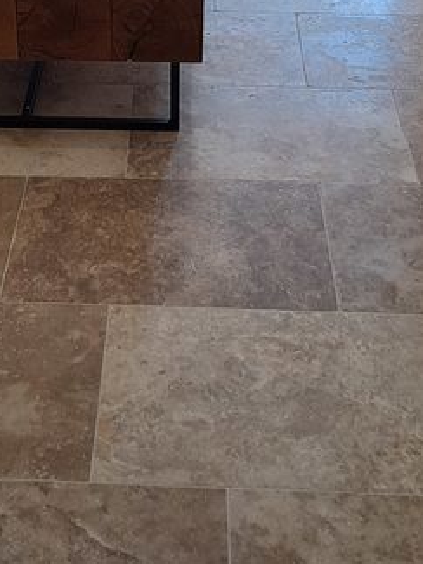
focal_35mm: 77
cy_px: -61
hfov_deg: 19.1
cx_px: 139
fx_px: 1254
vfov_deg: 23.7
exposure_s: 1/50
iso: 40
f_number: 1.8
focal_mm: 4.65
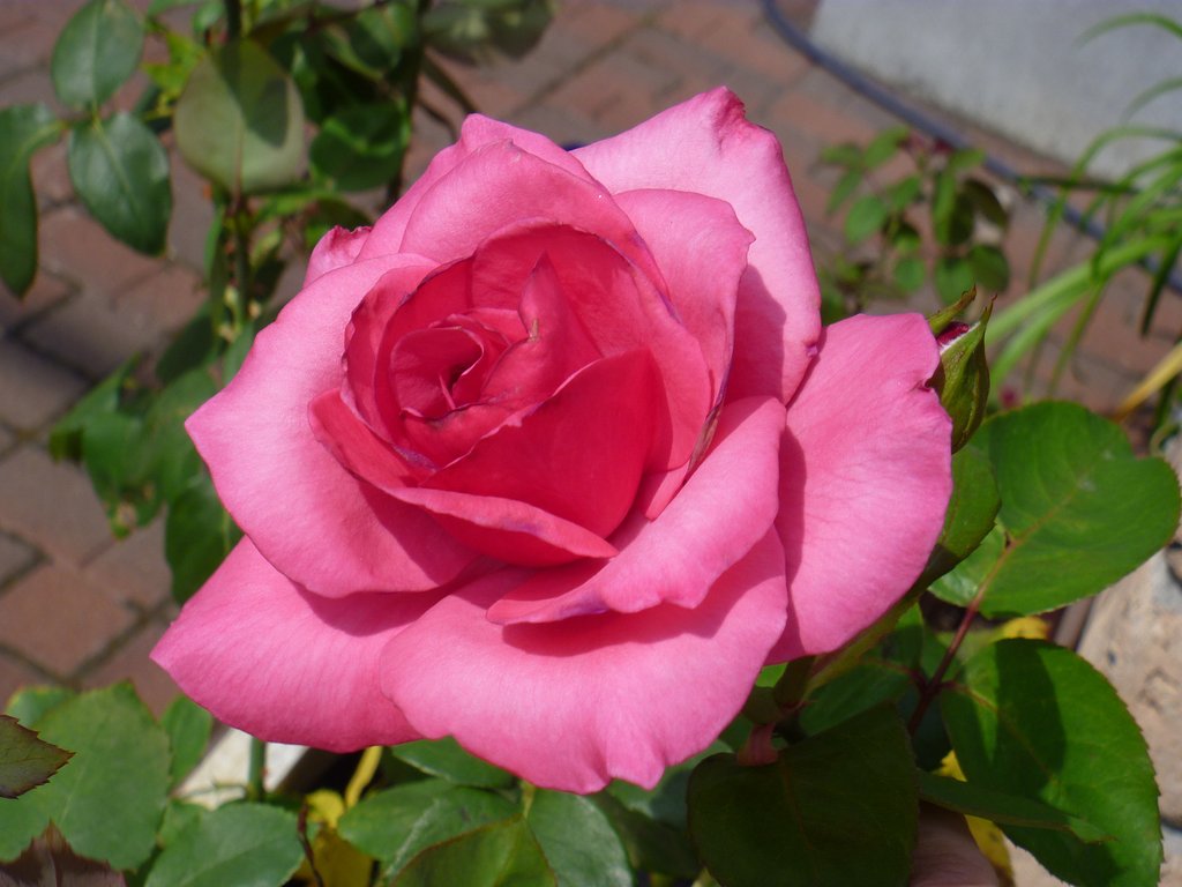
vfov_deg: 23.7
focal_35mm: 62
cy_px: 444
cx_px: 591
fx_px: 2117
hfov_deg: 31.2
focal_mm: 11
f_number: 6.3
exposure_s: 1/400
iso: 100
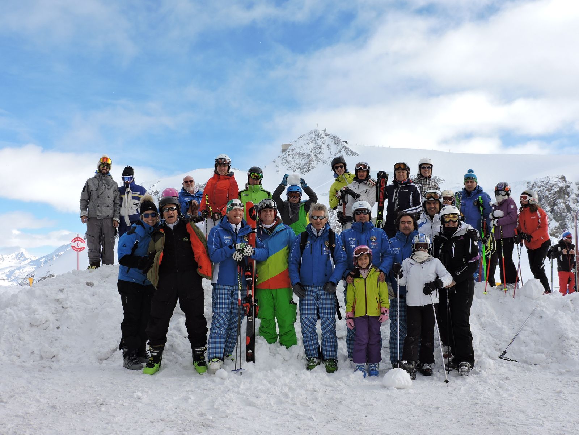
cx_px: 290
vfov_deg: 40.7
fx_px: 585
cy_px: 218
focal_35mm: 35
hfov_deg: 52.6
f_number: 3.3
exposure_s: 1/1000
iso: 100
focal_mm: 6.2
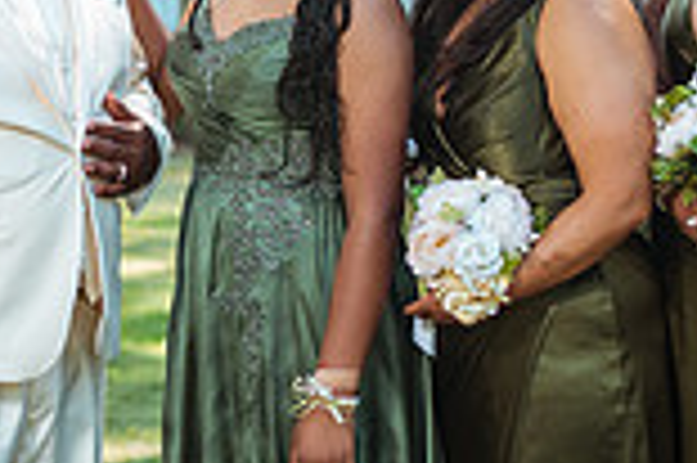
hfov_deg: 9.4
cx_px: -45
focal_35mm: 217
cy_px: 326
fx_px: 4197
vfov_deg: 6.3
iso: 50
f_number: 2.8
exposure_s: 1/200
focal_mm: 58
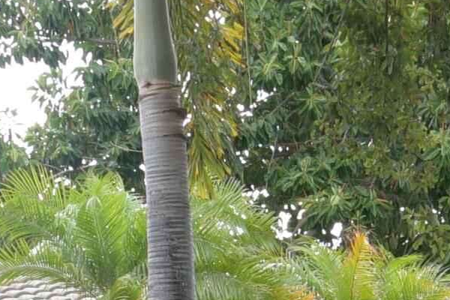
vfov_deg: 7.5
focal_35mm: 180
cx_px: 418
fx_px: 2250
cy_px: 441
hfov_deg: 11.3
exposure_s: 1/160
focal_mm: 18
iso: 500
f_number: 8
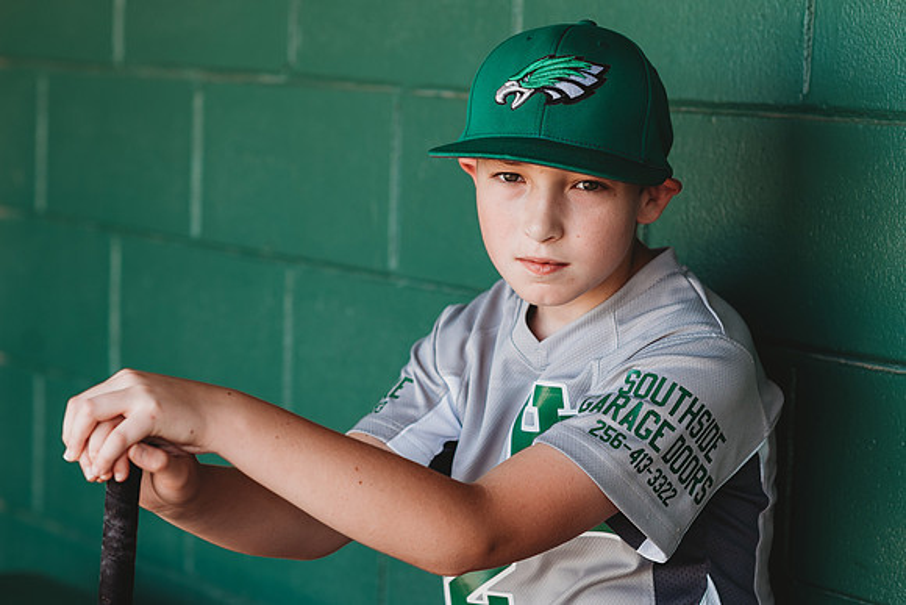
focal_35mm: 95
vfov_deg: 14.4
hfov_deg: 21.5
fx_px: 2386
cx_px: 453
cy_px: 302
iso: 200
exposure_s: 1/250
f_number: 2.8
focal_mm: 85
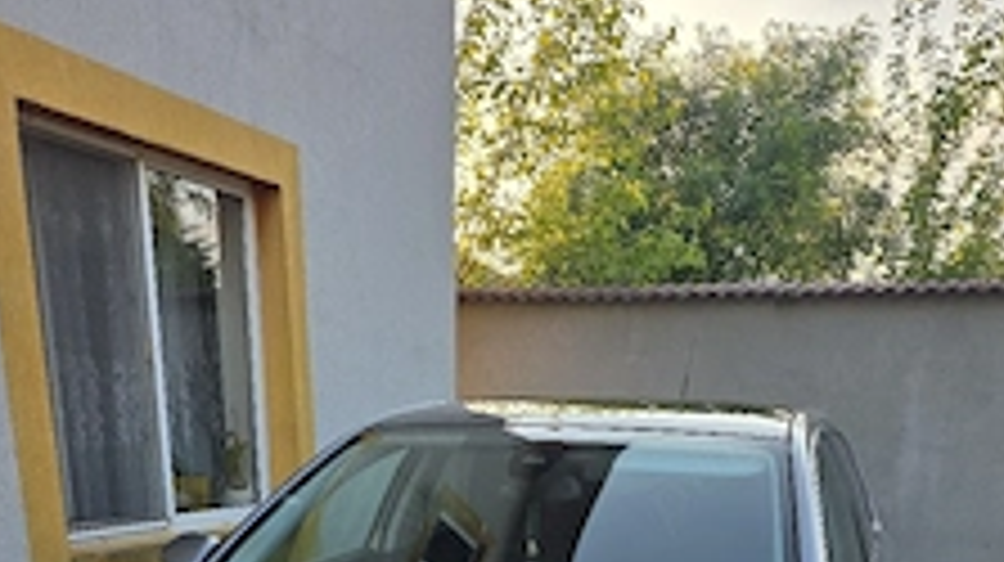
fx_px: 1197
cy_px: 818
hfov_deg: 45.5
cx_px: 531
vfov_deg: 22.3
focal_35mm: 45
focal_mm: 6.25
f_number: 1.7
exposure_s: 1/370
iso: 32
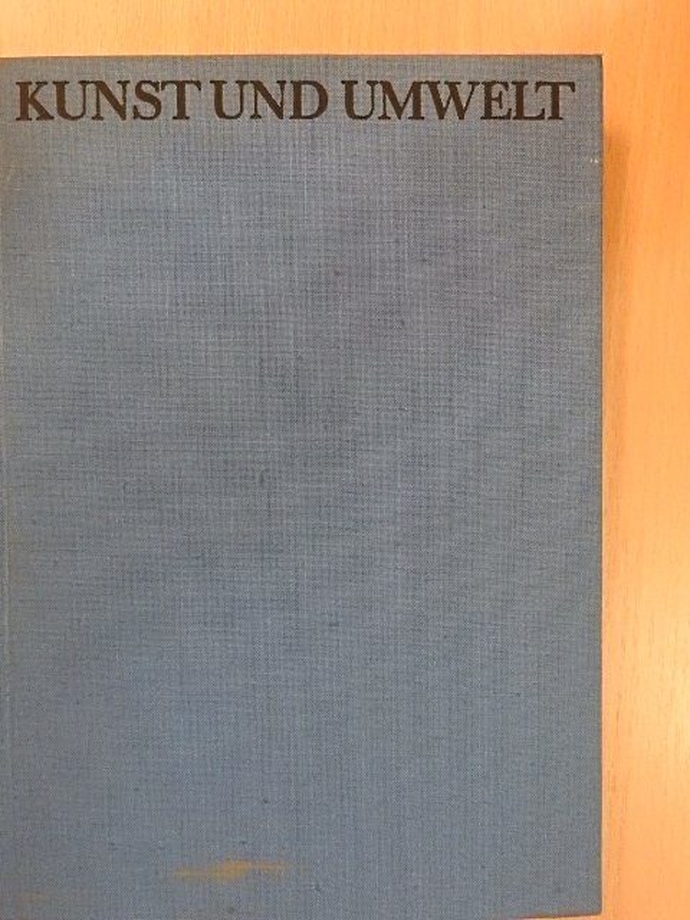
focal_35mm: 33
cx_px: 345
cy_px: 460
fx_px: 877
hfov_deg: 42.9
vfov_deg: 55.4
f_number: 3.6
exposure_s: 1/80
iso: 1600
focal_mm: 5.9
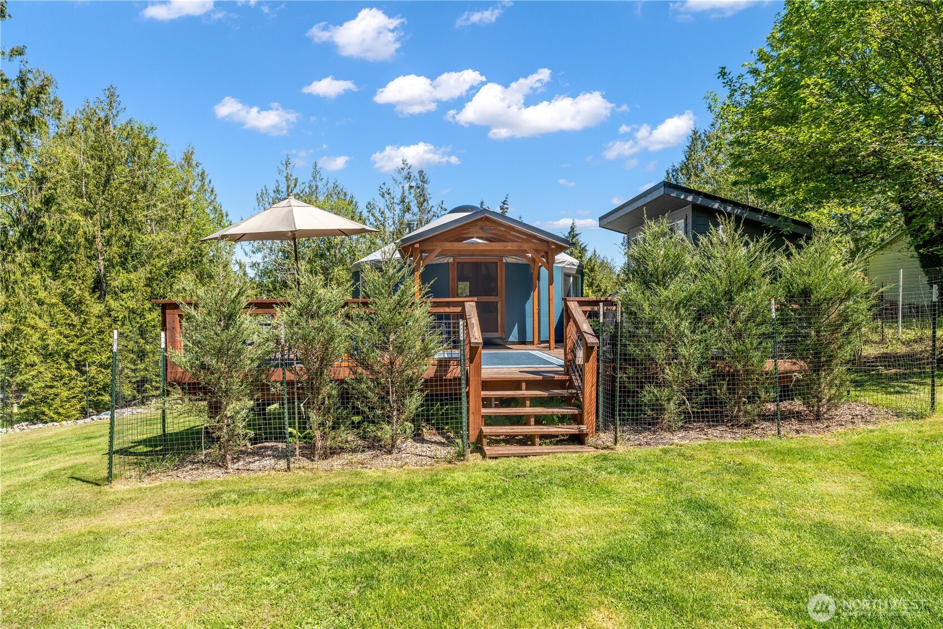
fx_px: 524
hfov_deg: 84.0
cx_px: 472
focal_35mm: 20
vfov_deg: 61.9
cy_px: 314
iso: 320
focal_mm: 20
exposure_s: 1/30
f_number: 8
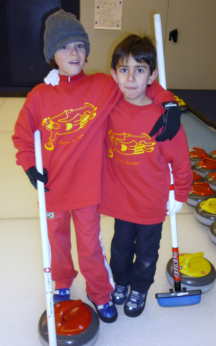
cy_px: 175
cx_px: 108
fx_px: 339
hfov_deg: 35.3
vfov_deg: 54.0
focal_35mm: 36
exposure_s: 1/30
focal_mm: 5.5
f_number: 2.8
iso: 100
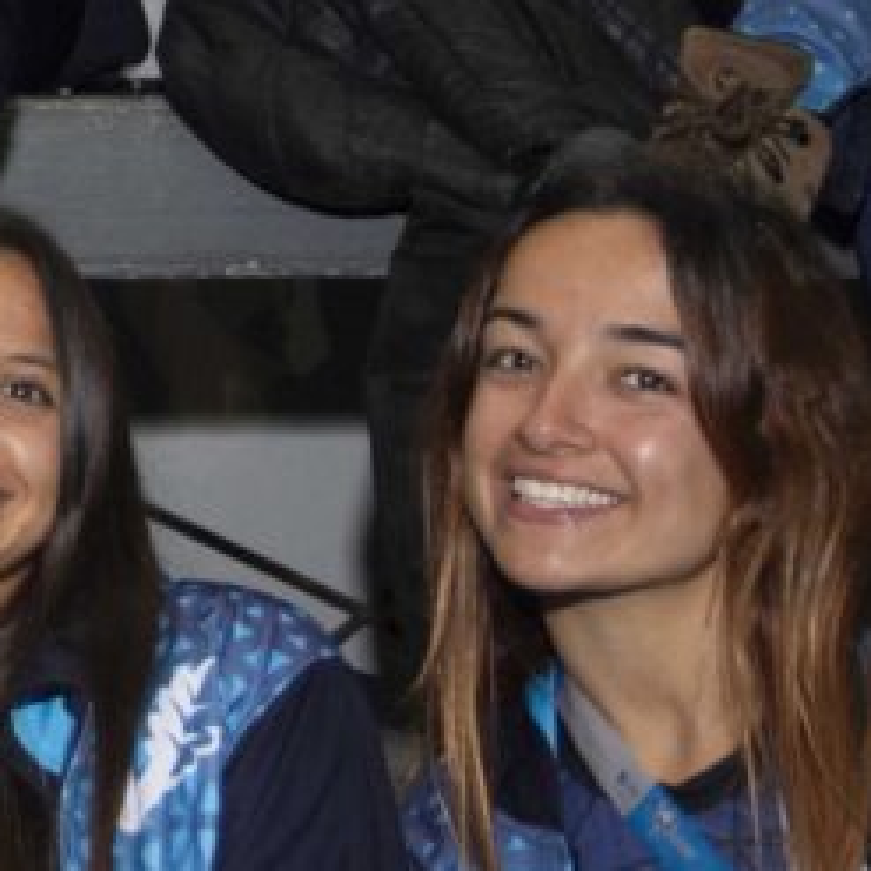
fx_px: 4064
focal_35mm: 143
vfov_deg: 12.1
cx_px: -677
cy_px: 72
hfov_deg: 11.4
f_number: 2.8
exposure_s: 1/160
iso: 1600
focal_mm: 27
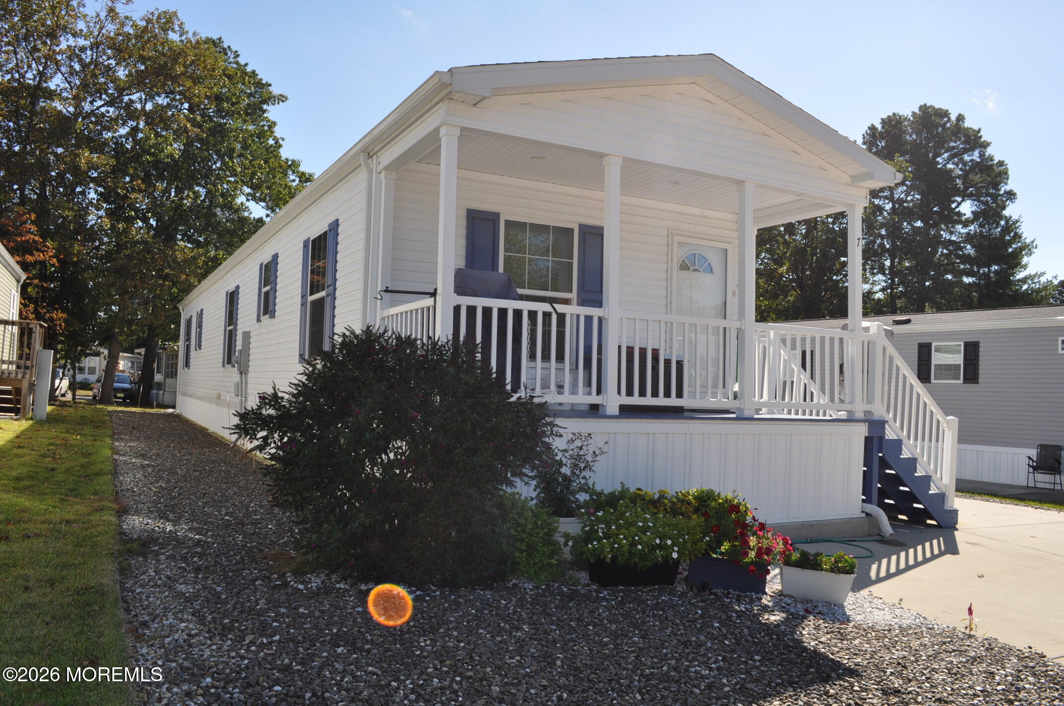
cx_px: 532
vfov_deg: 47.8
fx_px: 797
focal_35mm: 27
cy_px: 353
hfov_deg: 67.4
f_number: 10
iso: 200
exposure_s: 1/200
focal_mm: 18
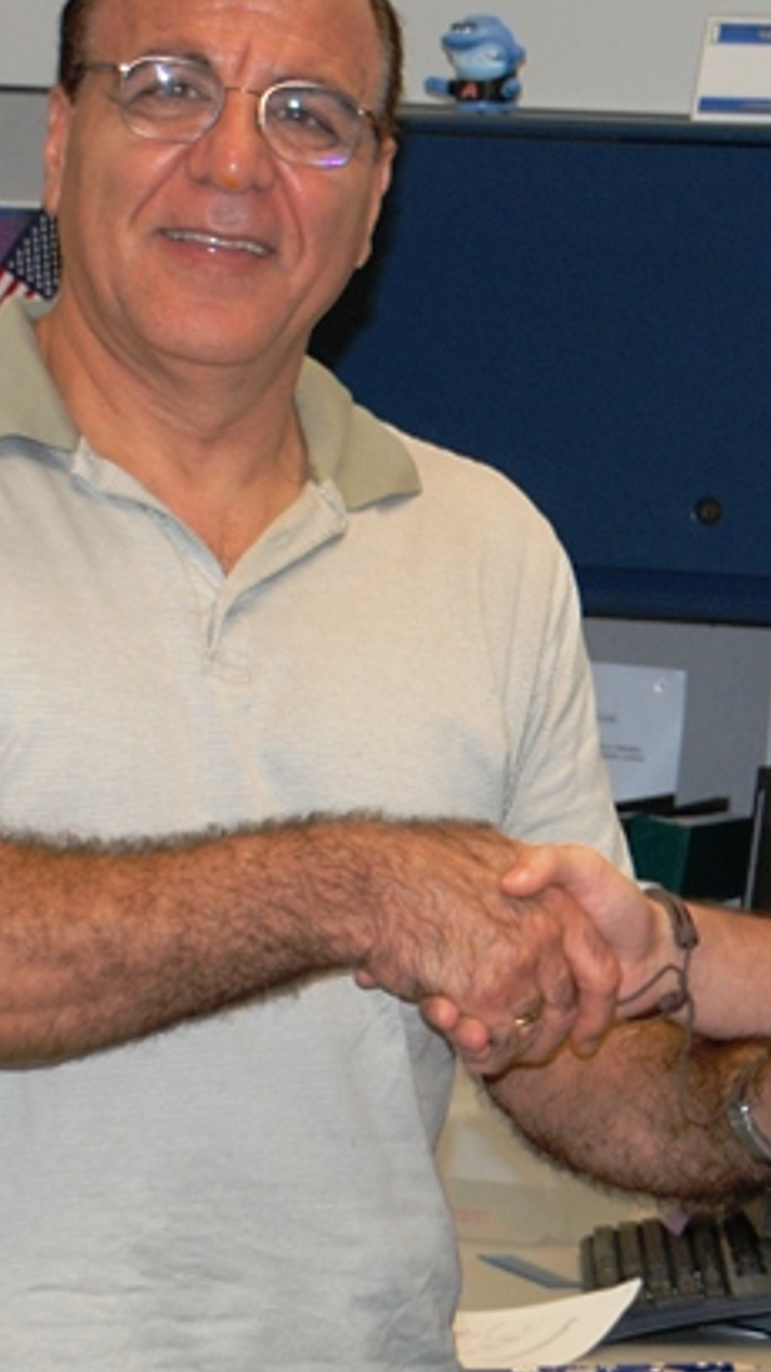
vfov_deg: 10.9
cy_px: 736
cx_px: 741
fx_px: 7161
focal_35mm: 197
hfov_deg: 6.1
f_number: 4.5
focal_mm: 50
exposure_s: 1/60
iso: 320
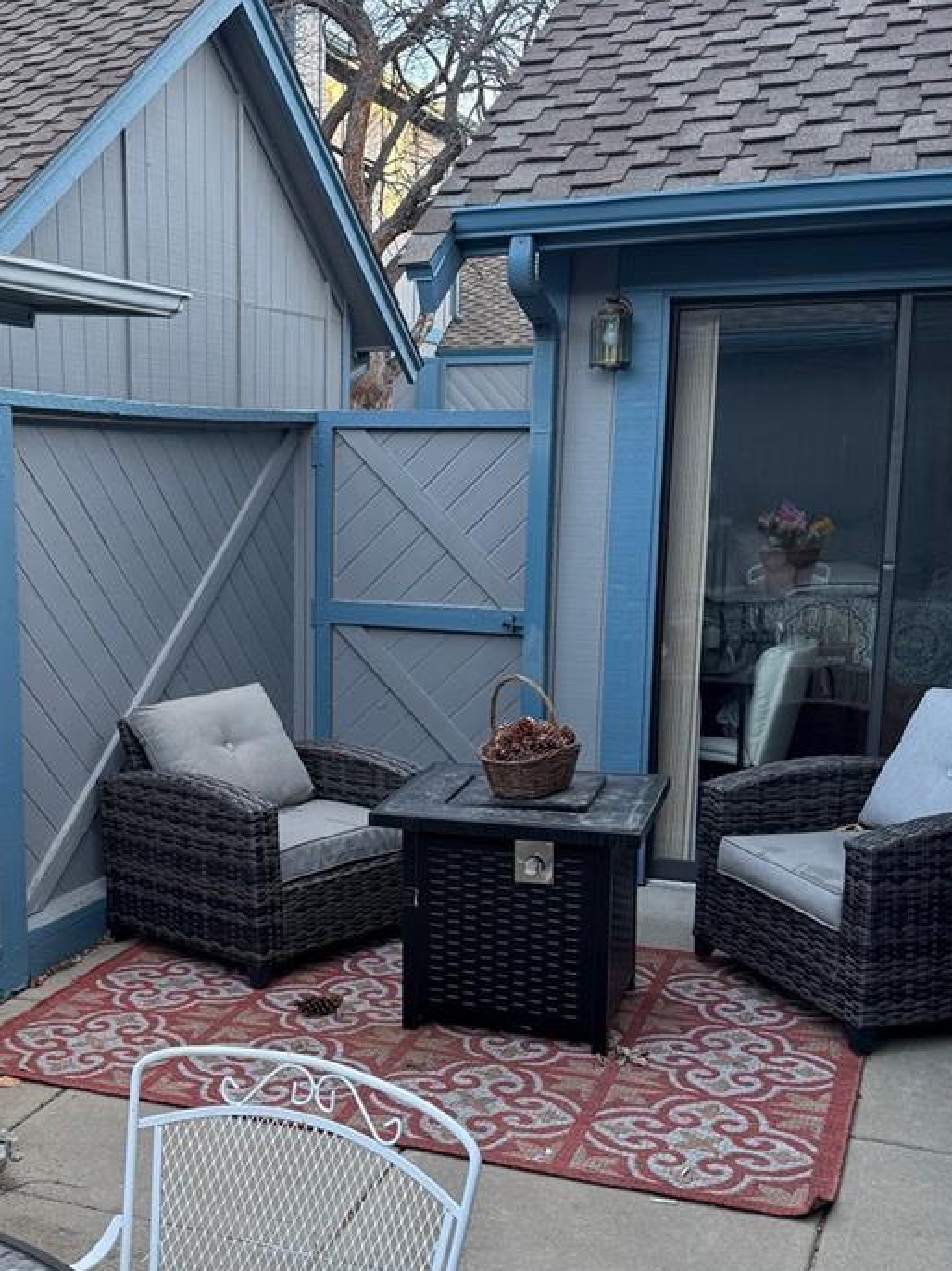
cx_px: 269
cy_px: 745
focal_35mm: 42
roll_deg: +0.1
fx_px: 1541
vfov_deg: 44.6
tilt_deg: -10.6
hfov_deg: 33.8
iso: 100
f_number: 1.78
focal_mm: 6.76
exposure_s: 1/156
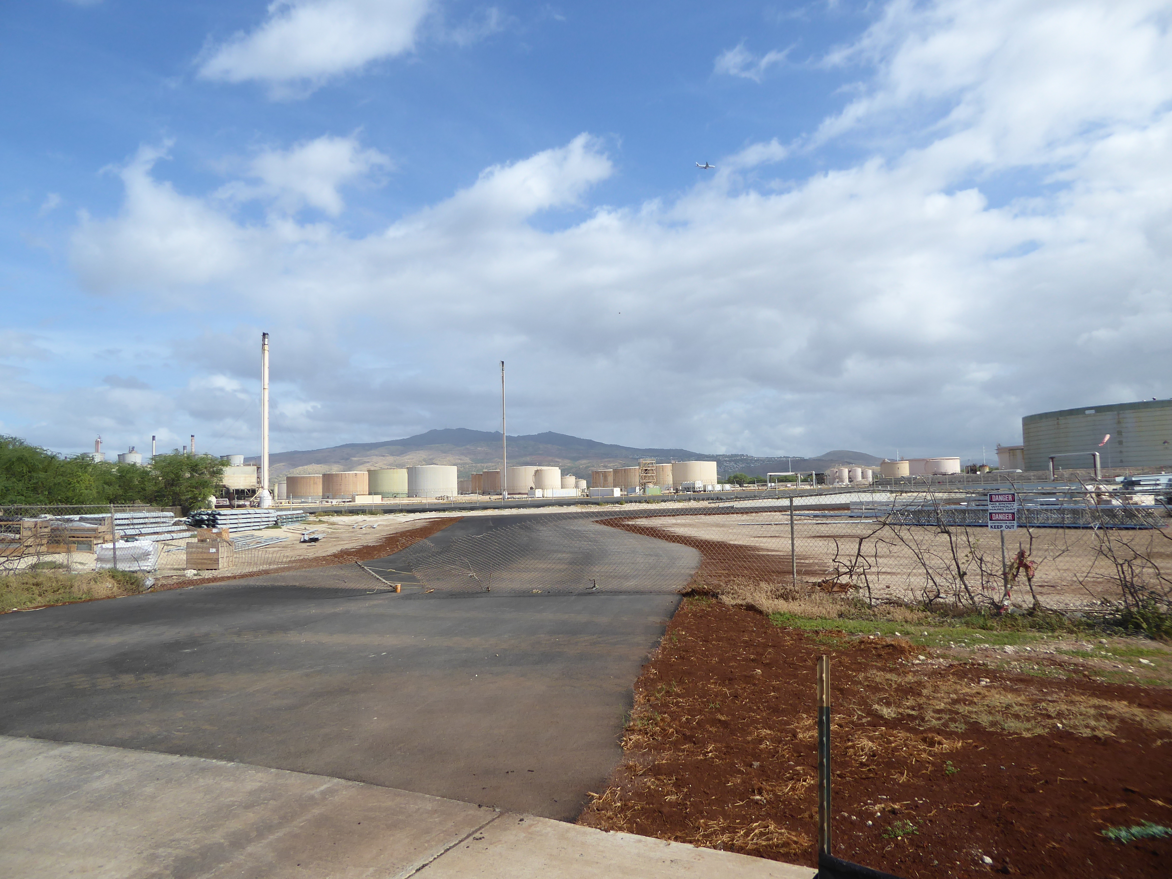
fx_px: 846
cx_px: 586
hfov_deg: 69.4
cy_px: 440
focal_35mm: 25
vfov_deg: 54.9
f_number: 3.3
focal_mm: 4.3
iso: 80
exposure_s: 1/1000
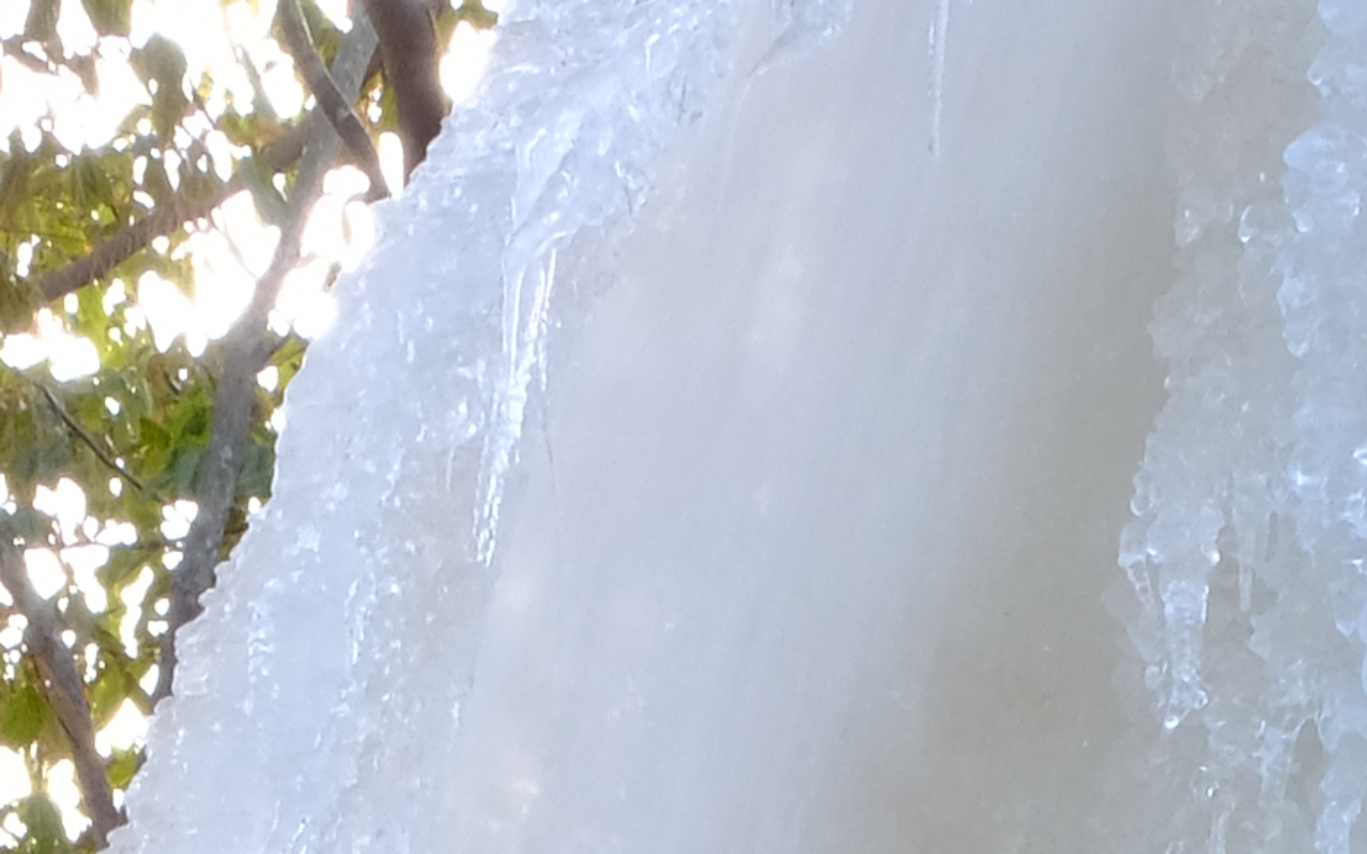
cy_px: 2854
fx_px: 7786
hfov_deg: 10.0
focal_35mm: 209
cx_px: 681
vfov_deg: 5.7
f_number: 16
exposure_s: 1/6
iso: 800
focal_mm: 21.6
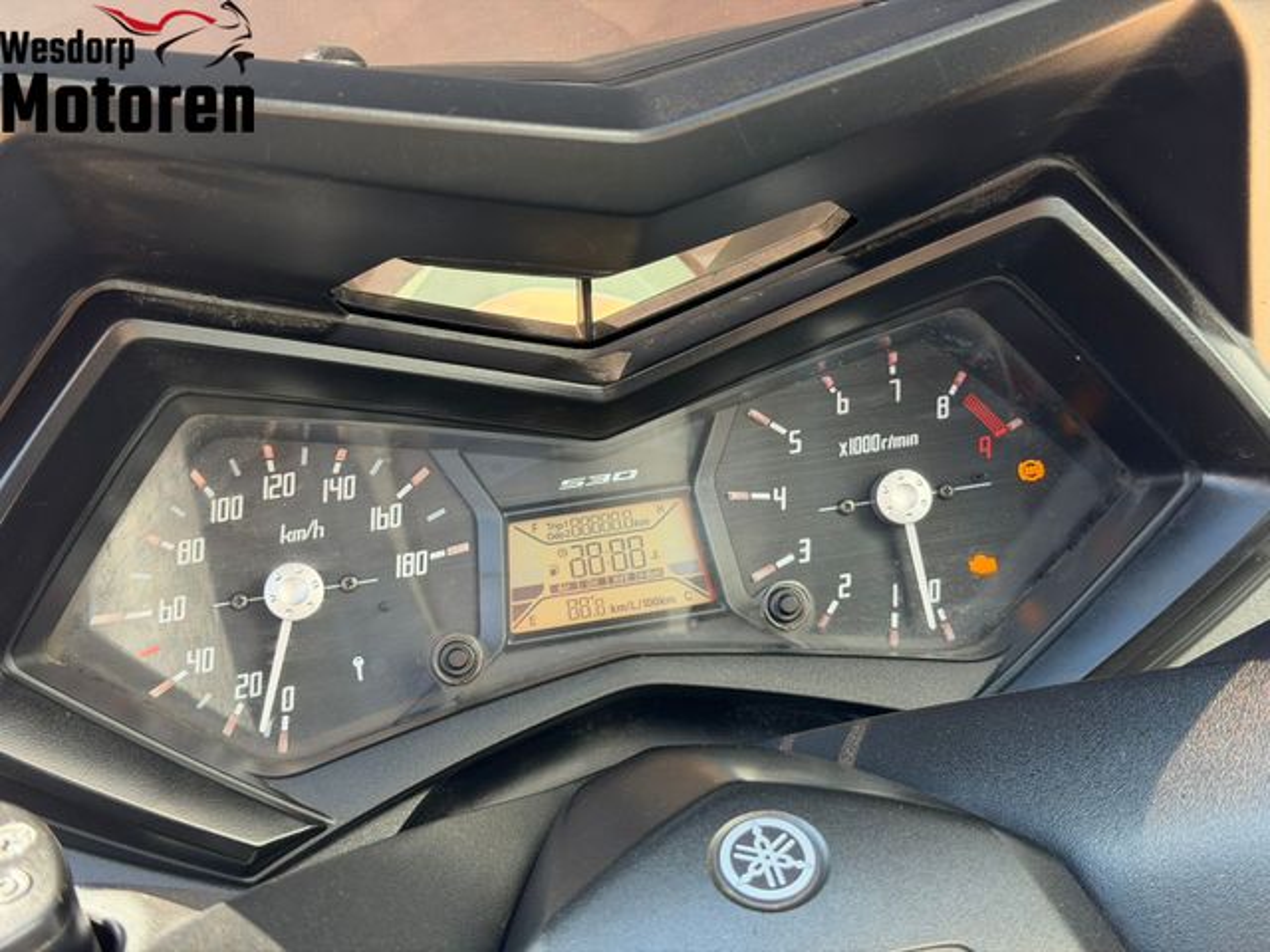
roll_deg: +1.9
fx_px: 1761
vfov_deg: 30.3
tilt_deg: -29.6
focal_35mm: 48
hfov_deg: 39.7
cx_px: 635
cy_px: 476
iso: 80
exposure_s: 1/183
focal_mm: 6.76
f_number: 1.78
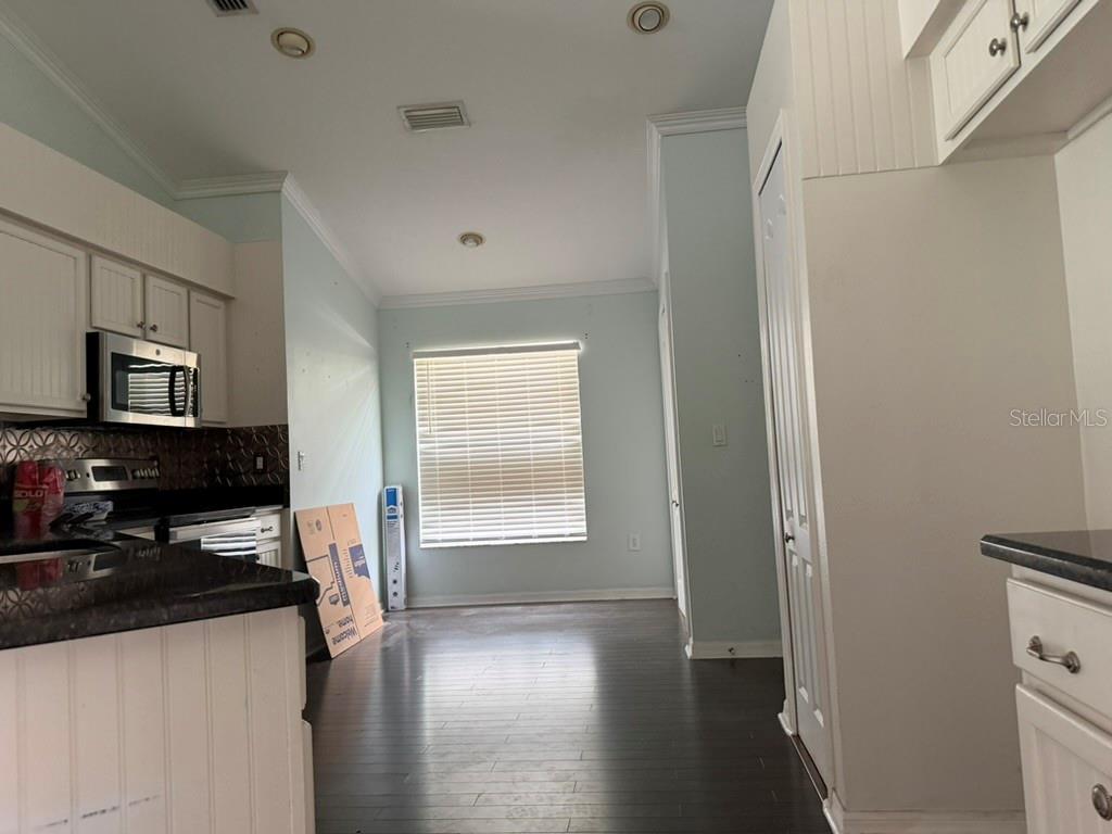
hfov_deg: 71.6
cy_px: 417
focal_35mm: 24
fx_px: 771
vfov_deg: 56.8
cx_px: 556
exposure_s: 1/60
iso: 400
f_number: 1.78
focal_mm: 6.76
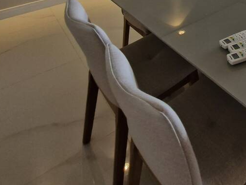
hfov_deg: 42.7
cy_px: -78
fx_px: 263
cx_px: 250
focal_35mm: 37
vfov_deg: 28.4
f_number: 2.2
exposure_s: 1/120
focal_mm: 1.74
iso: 64
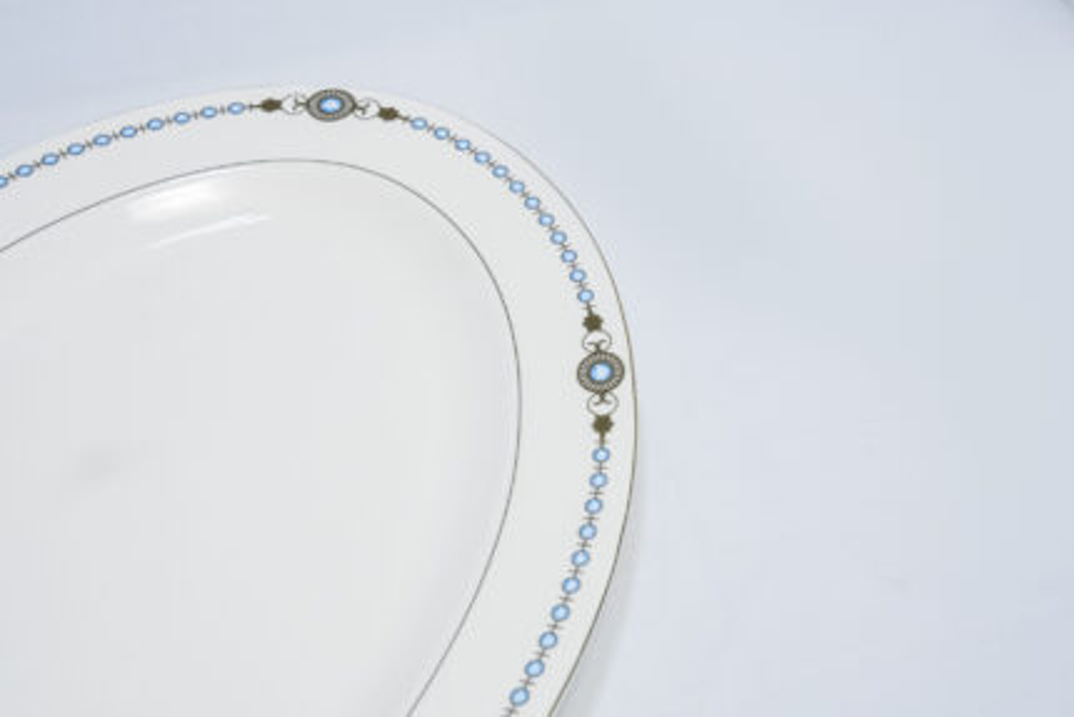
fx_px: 2089
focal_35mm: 70
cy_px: 358
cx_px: 537
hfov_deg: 28.8
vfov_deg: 19.5
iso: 6400
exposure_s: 1/160
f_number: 14
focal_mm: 70
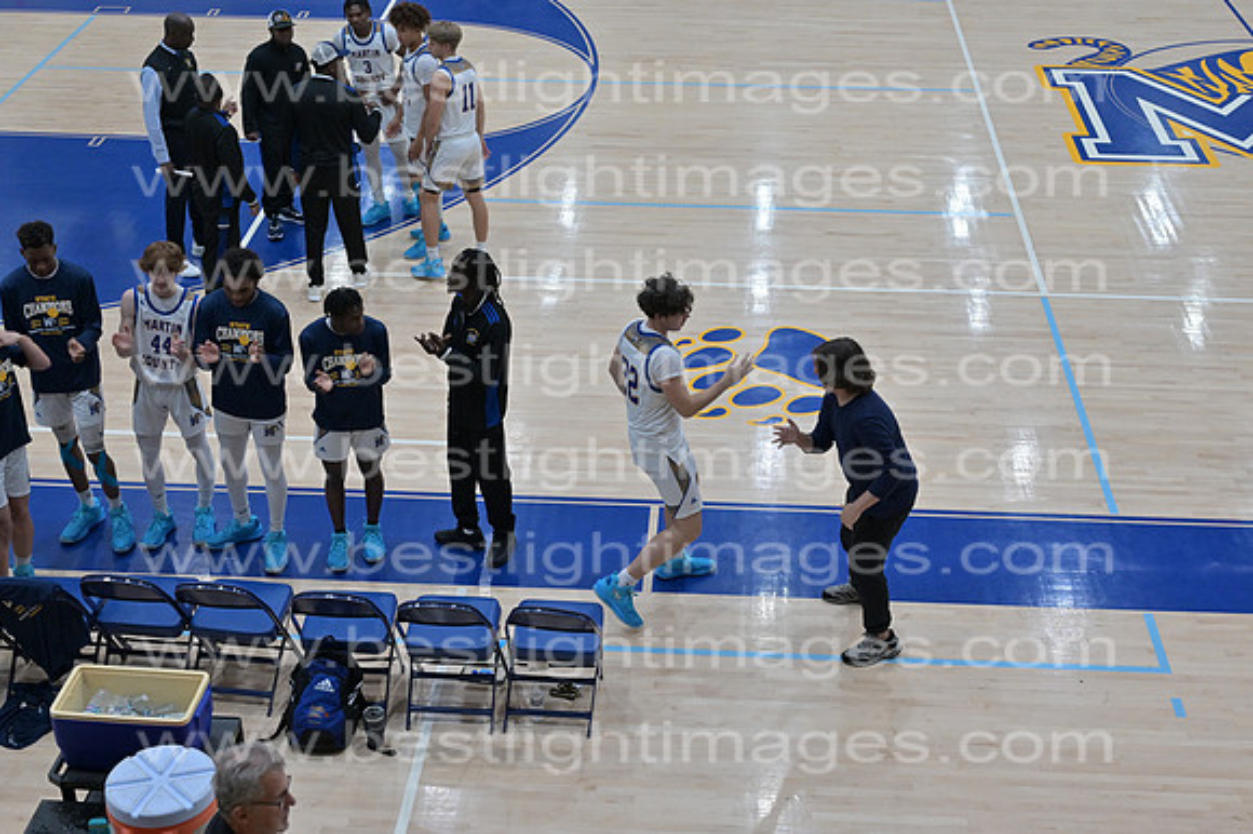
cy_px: 417
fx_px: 1739
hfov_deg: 39.6
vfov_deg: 27.0
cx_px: 626
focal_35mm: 50
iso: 2800
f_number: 4
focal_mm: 50
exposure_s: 1/400
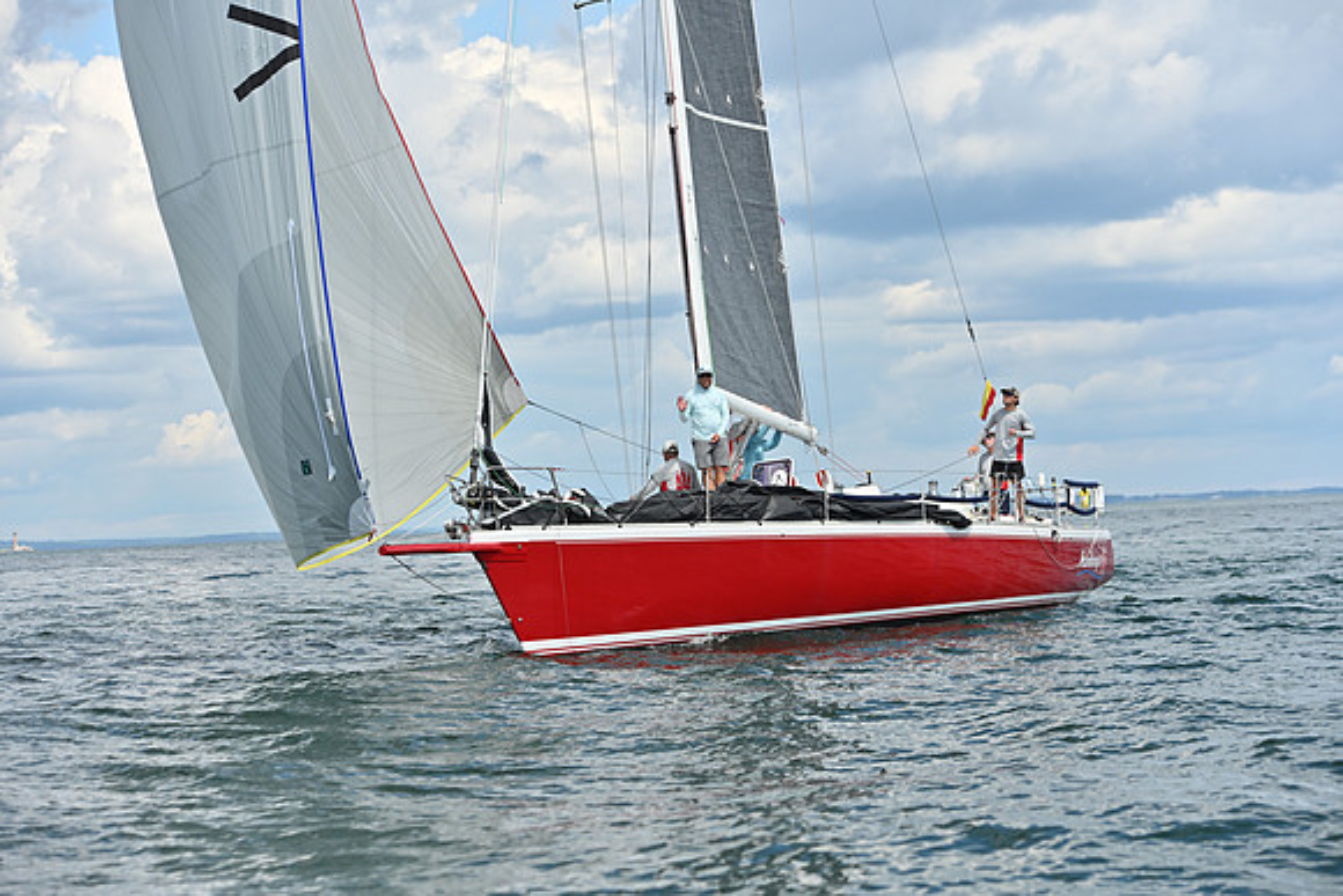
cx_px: 672
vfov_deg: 13.7
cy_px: 448
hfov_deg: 20.4
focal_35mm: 100
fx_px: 3731
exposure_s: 1/1000
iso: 250
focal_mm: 100
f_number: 4.5
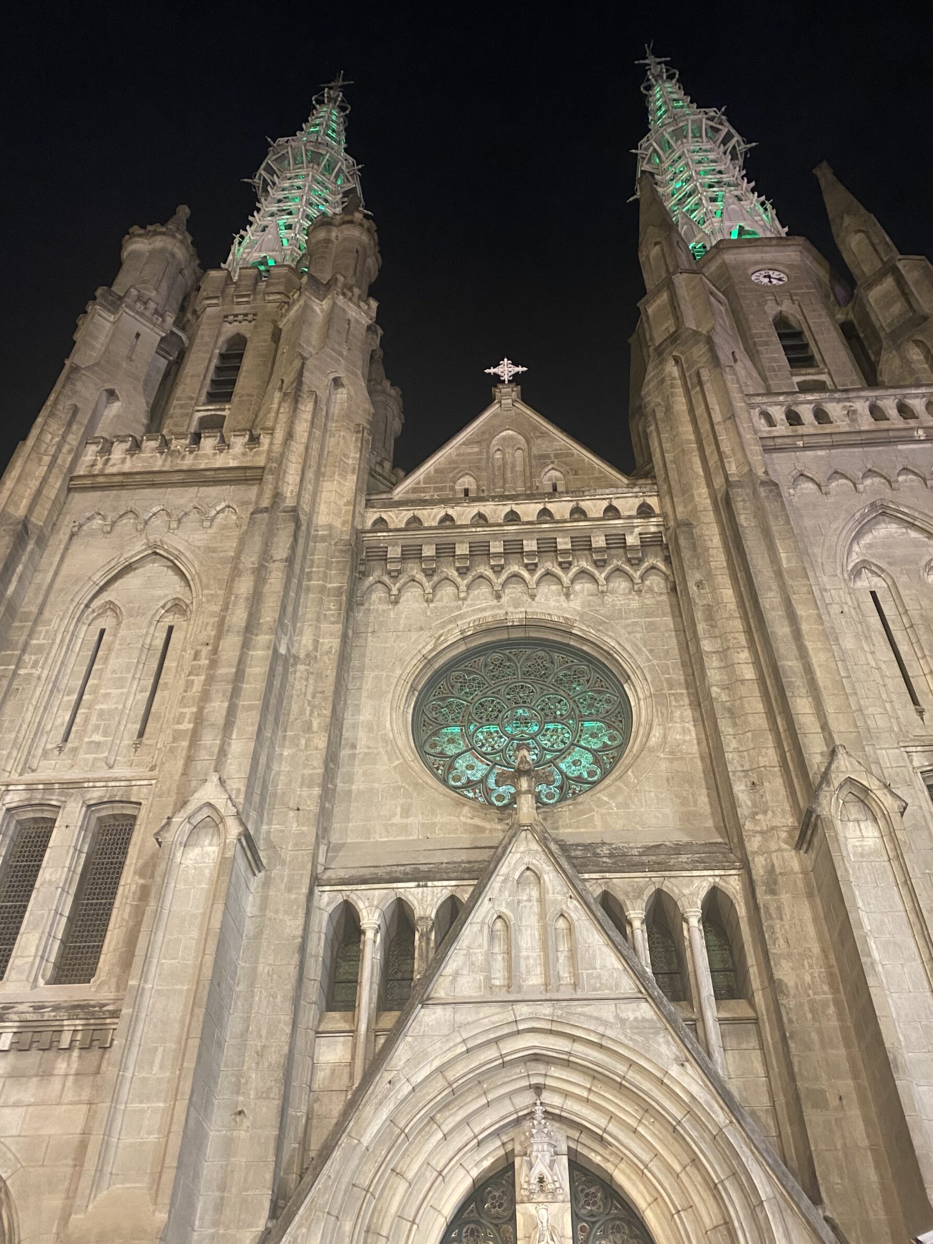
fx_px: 1006
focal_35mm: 28
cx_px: 473
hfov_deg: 49.7
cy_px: 640
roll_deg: +0.1
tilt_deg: +43.5
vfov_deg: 63.4
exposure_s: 1/25
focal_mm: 4.25
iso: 500
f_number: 1.8
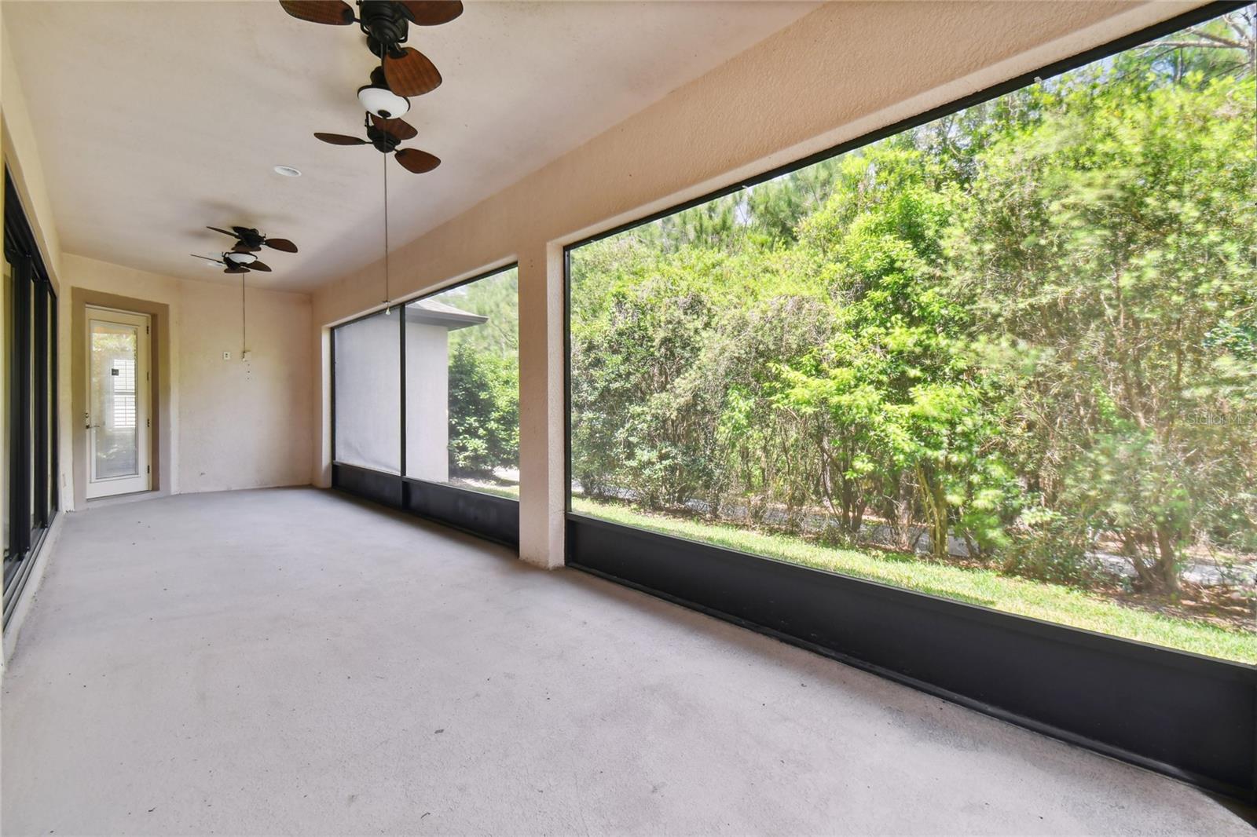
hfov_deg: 100.4
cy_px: 418
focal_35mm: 15
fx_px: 524
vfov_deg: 77.3
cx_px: 628
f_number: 7.1
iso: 100
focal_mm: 10
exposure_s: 1/13
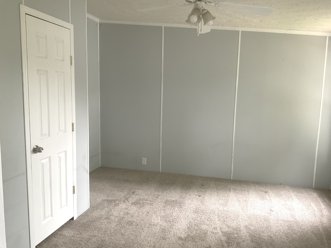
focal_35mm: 29
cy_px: 124
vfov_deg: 48.2
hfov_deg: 61.7
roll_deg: -1.5
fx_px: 277
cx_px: 166
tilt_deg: -9.6
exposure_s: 1/60
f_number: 1.8
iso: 80
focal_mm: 3
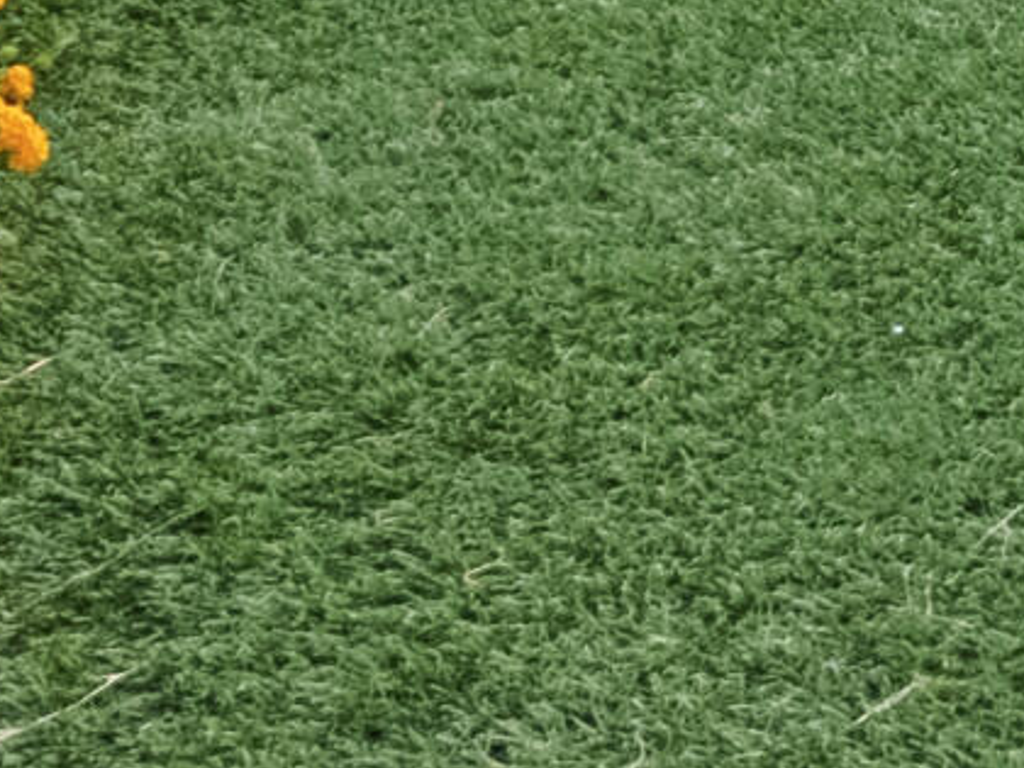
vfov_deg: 10.3
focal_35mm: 103
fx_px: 3047
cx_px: 2197
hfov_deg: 14.7
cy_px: -1552
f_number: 13
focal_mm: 10
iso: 320
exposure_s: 1/400
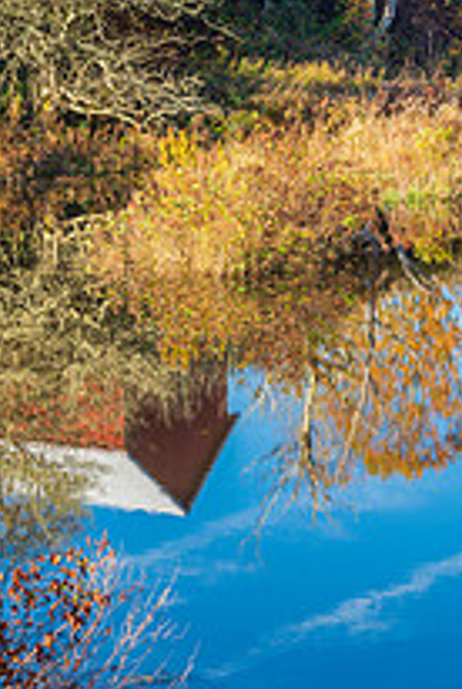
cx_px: 54
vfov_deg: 18.7
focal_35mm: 109
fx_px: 2091
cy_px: 227
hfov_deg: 12.5
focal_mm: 50
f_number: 13
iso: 64
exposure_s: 1/60
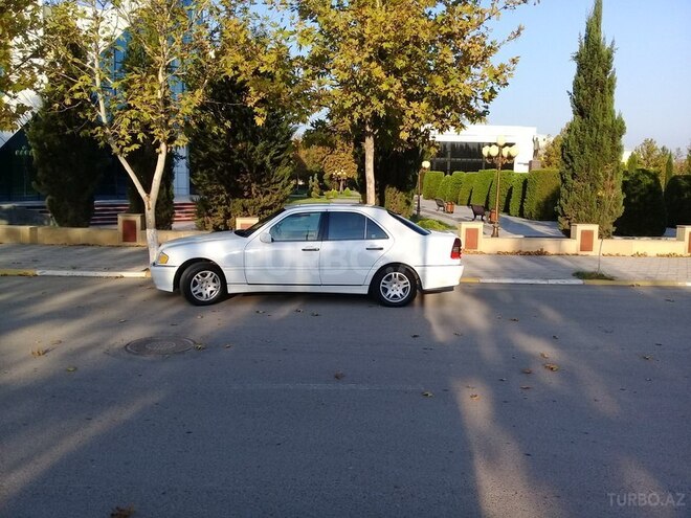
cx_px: 346
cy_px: 259
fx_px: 619
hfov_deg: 58.4
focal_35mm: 31
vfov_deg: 45.4
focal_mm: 3.3
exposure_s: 1/646
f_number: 2.2
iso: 50
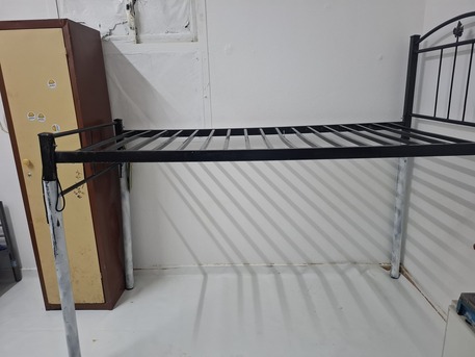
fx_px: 316
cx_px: 238
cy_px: 178
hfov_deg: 73.9
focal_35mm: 23
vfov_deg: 58.9
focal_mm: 5.54
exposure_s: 1/25
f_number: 1.8
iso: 400
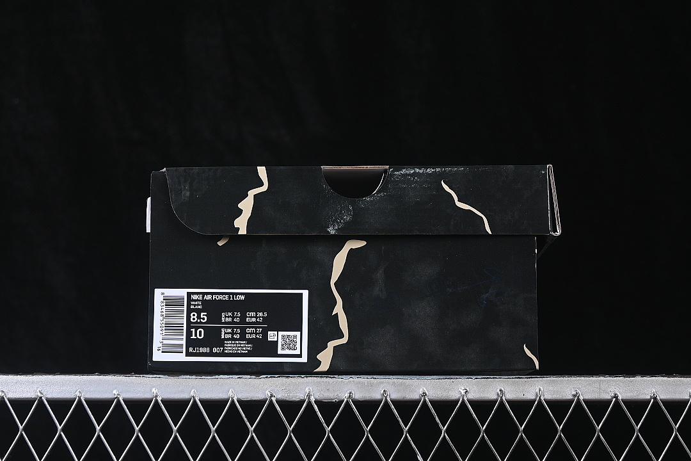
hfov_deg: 27.0
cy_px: 230
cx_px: 346
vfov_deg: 18.2
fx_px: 1439
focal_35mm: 75
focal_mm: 50
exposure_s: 1/60
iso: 160
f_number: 6.3
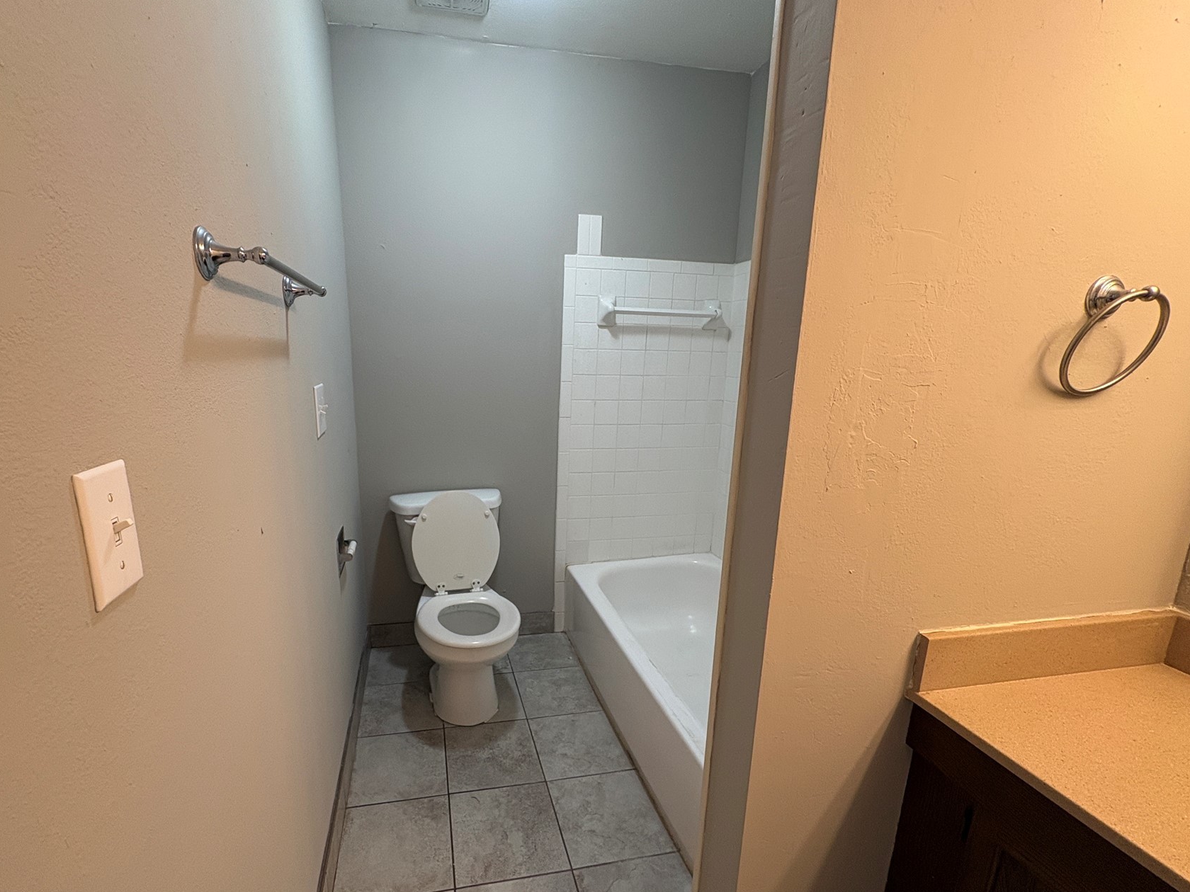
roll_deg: -0.7
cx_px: 526
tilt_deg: -13.3
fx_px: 550
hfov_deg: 94.1
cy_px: 481
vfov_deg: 78.0
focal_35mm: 16
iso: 200
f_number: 2.2
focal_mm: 2.22
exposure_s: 1/60
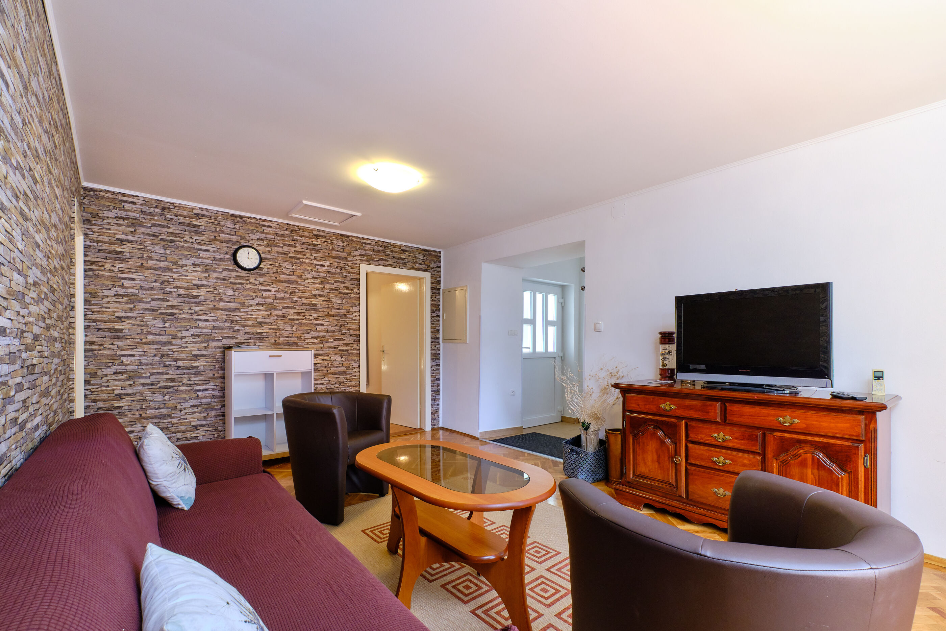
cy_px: 316
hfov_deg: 100.4
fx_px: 394
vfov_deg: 77.3
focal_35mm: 15
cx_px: 473
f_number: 9
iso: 320
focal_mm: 10
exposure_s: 1/8
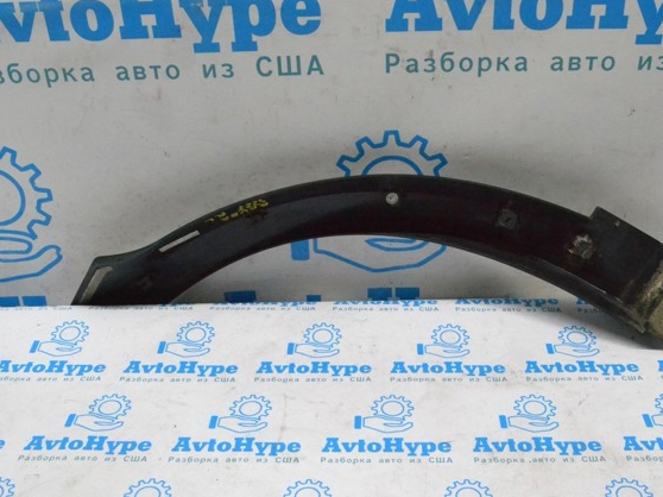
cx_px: 378
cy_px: 245
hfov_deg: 43.8
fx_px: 823
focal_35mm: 43
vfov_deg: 33.6
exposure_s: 1/160
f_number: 11
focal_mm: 26
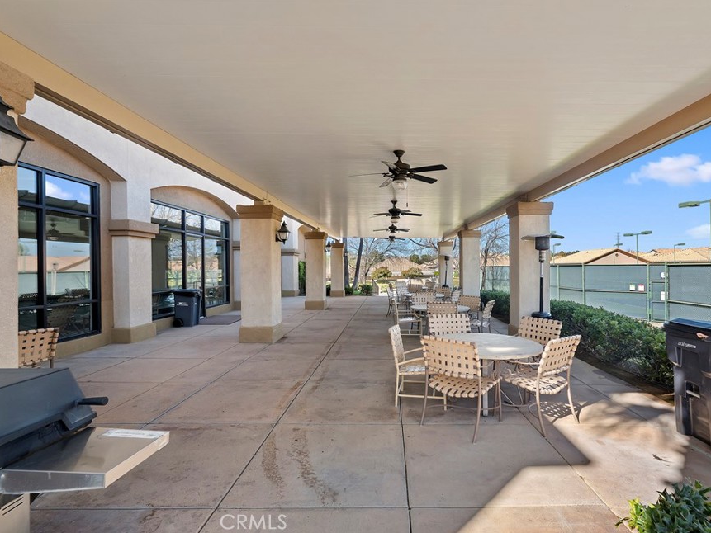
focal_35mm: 16
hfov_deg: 94.1
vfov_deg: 78.1
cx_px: 395
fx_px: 329
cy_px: 253
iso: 800
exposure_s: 1/500
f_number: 7.1
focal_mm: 14
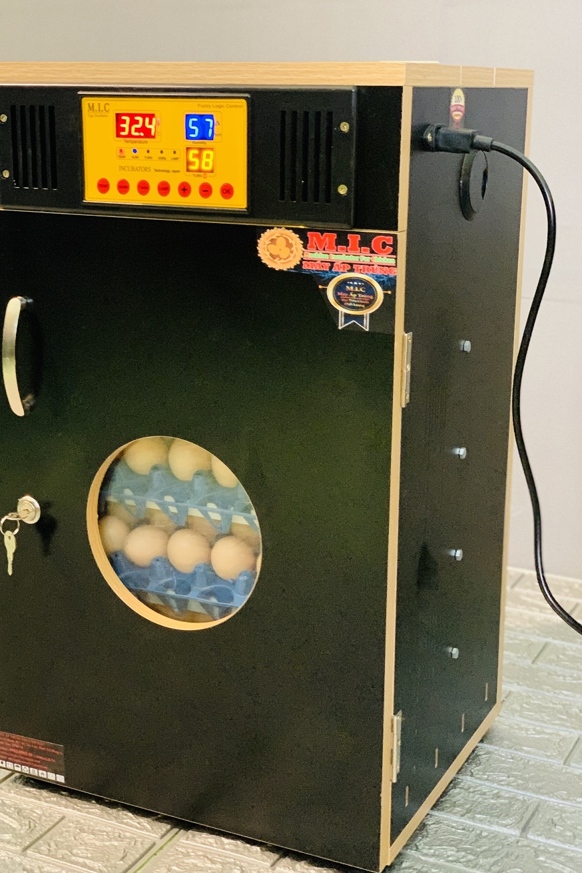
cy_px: 433
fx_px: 1334
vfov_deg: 36.2
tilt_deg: -13.0
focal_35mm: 55
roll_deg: -1.5
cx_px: 274
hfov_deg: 24.6
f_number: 2.4
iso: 1000
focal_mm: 6
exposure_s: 1/30
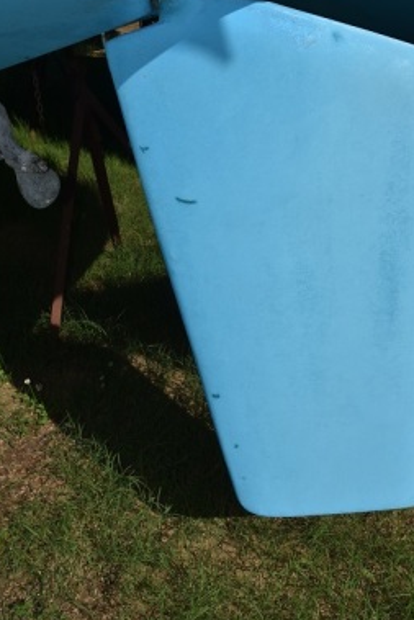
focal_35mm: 38
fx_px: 655
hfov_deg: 34.7
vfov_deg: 50.1
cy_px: 229
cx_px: 284
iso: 100
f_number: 14
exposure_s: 1/200
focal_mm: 24
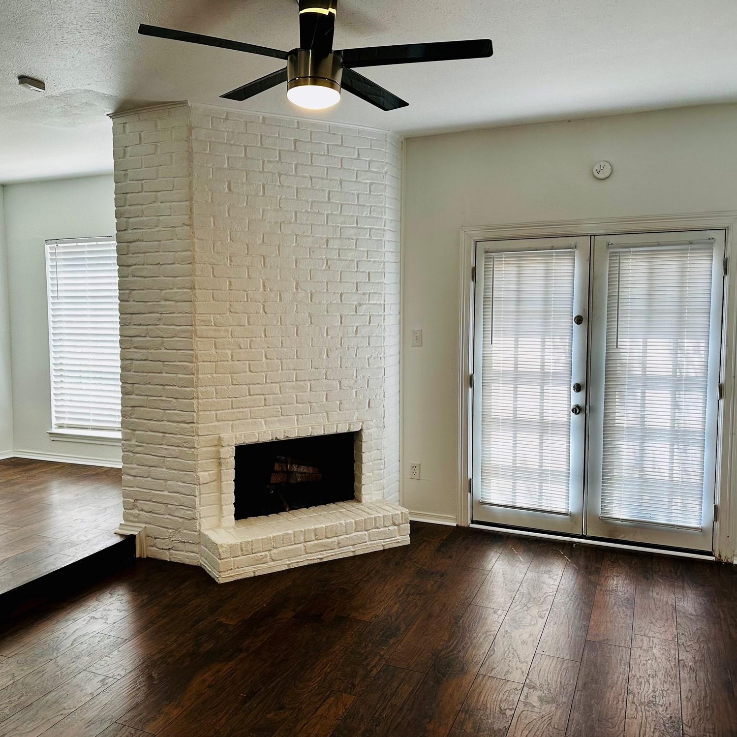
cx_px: 321
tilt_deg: -4.6
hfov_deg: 55.5
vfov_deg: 55.6
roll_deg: +0.2
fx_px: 699
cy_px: 363
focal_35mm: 29
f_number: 1.78
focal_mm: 6.86
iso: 80
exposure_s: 1/120
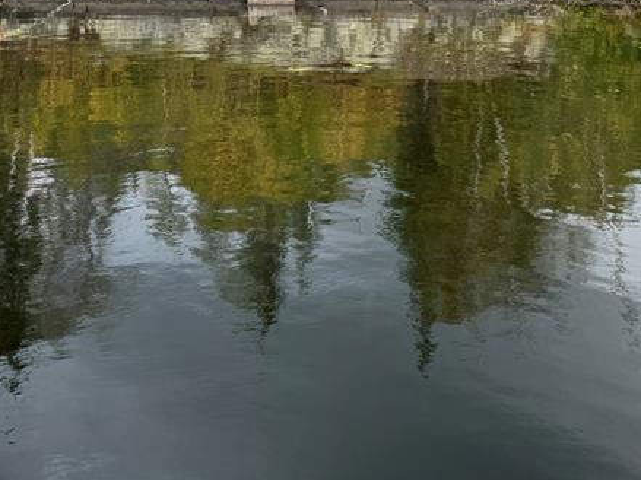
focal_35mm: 56
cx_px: 372
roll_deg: -0.1
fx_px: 1037
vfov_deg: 24.1
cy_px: -67
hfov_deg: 34.3
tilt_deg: -1.6
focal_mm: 6.76
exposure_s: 1/1151
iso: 80
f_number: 1.78
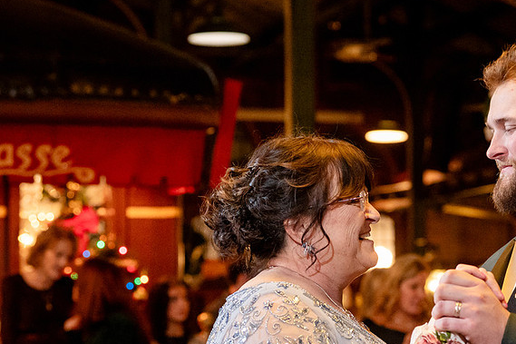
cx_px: 412
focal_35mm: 138
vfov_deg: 9.9
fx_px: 1977
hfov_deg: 14.8
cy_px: 246
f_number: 4
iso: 5000
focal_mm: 70
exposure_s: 1/100
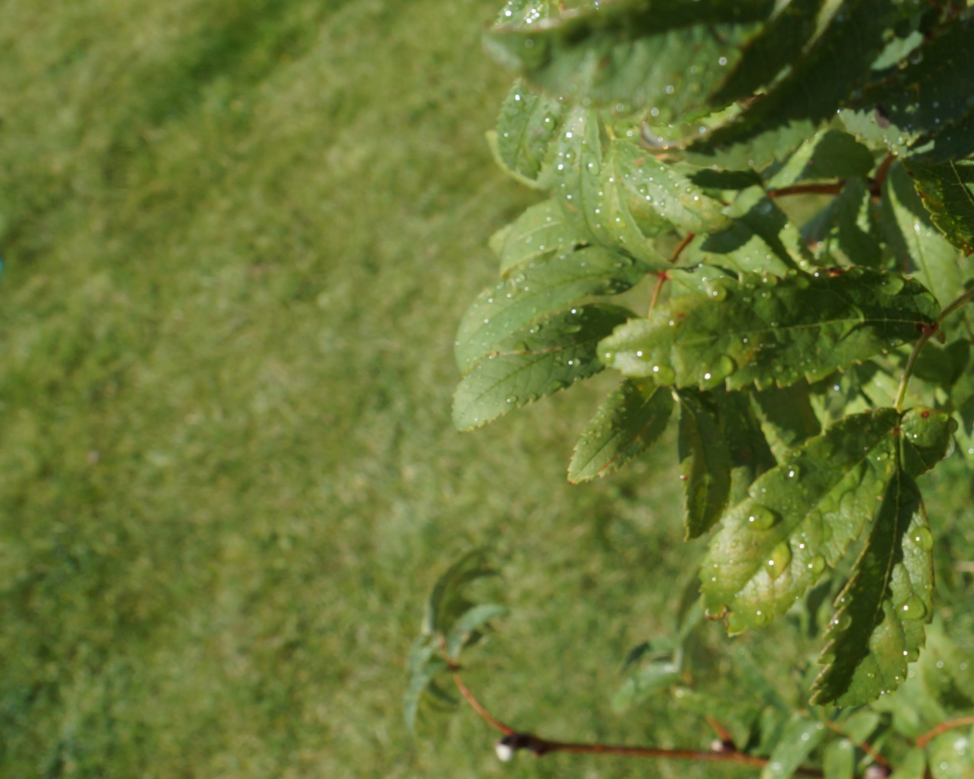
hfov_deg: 24.2
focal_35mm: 68
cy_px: 218
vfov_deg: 22.3
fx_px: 1960
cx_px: 1284
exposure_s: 1/400
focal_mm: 18
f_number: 8
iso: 100
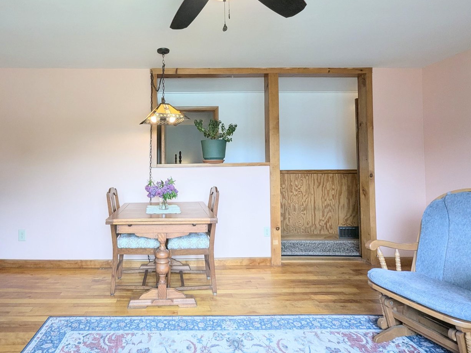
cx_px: 172
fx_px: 231
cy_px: 155
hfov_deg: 88.9
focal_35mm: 17
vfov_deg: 74.4
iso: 70
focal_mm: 1.95
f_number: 2.2
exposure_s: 1/120
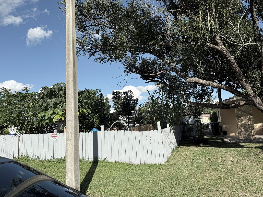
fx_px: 182
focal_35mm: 24
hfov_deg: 71.6
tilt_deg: +7.5
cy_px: 98
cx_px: 132
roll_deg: +3.5
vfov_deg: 56.8
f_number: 1.78
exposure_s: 1/4405
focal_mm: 6.76
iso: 80
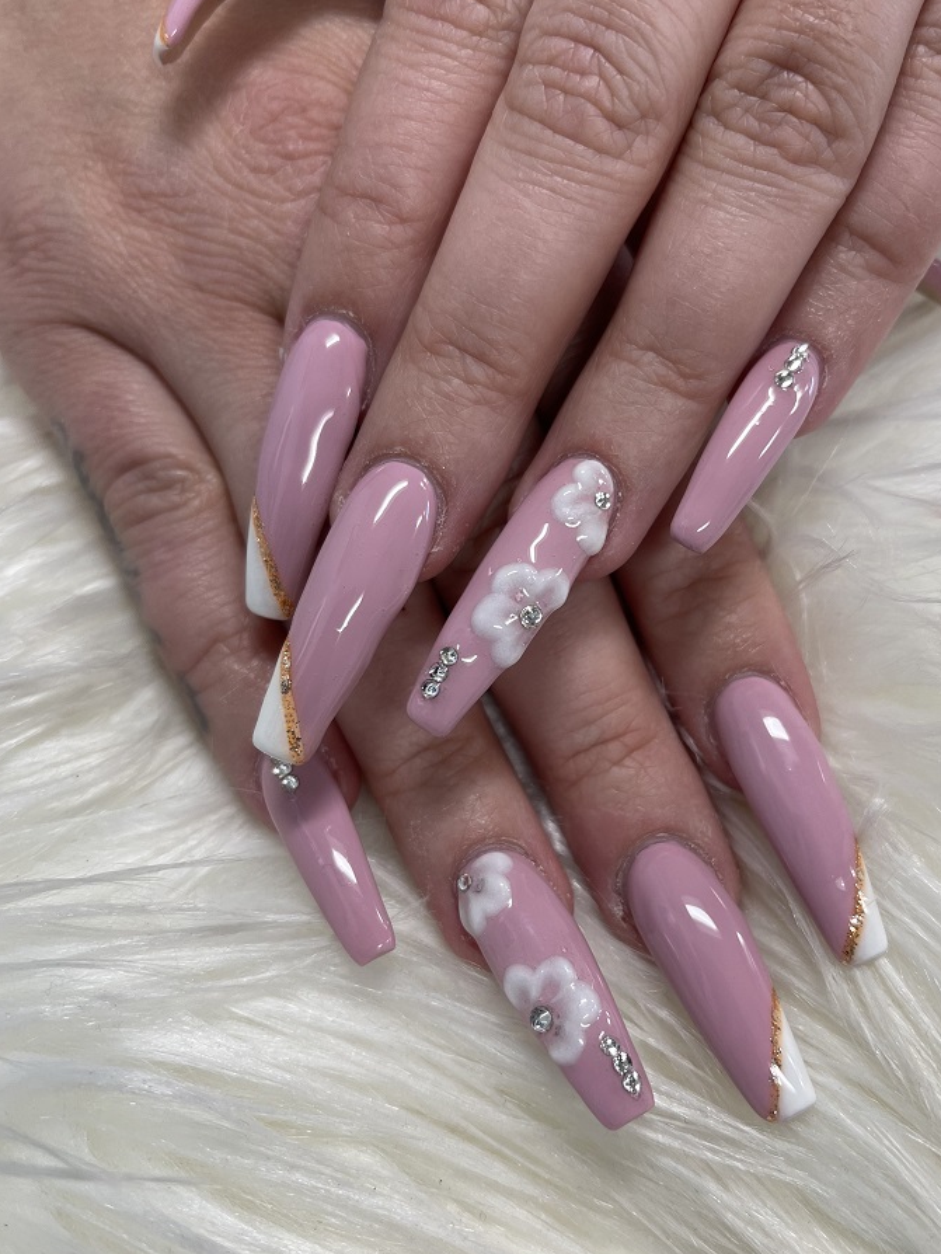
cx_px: 544
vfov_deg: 58.3
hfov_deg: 45.3
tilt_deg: -53.9
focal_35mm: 31
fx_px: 1123
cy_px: 669
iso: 50
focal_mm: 5.1
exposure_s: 1/75
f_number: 1.6
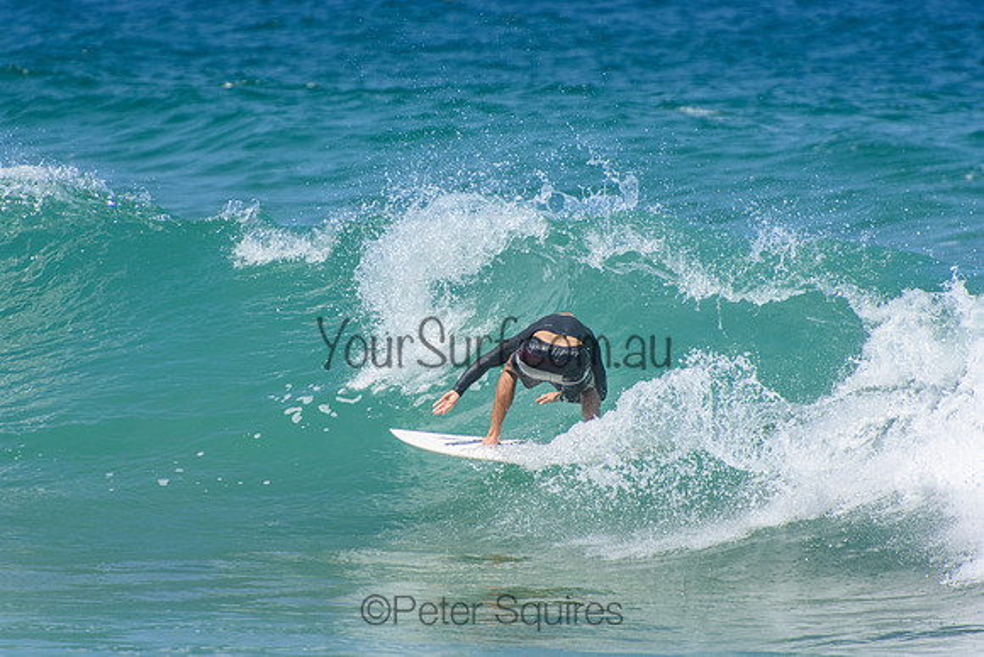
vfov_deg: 2.3
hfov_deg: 3.4
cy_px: 328
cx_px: 492
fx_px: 16403
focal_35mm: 600
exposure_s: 1/2000
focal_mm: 400
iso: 360
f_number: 5.6
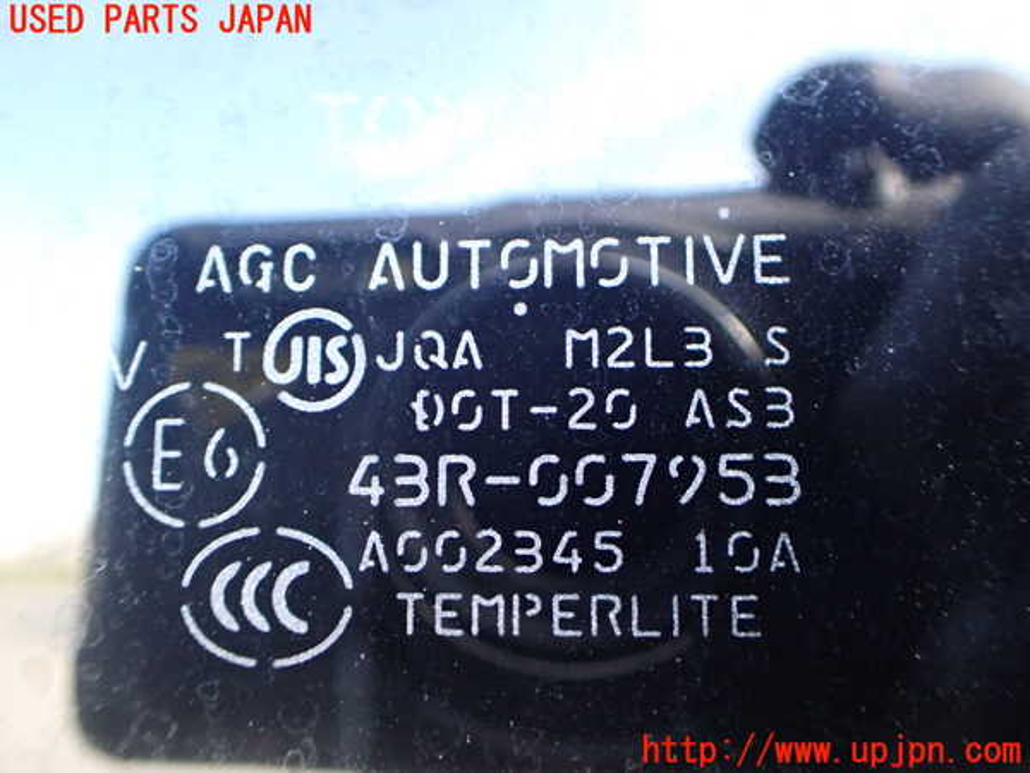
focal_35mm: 30
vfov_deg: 46.8
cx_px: 515
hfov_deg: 60.0
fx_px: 893
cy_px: 386
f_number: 2.3
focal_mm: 5.4
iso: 800
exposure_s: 1/100
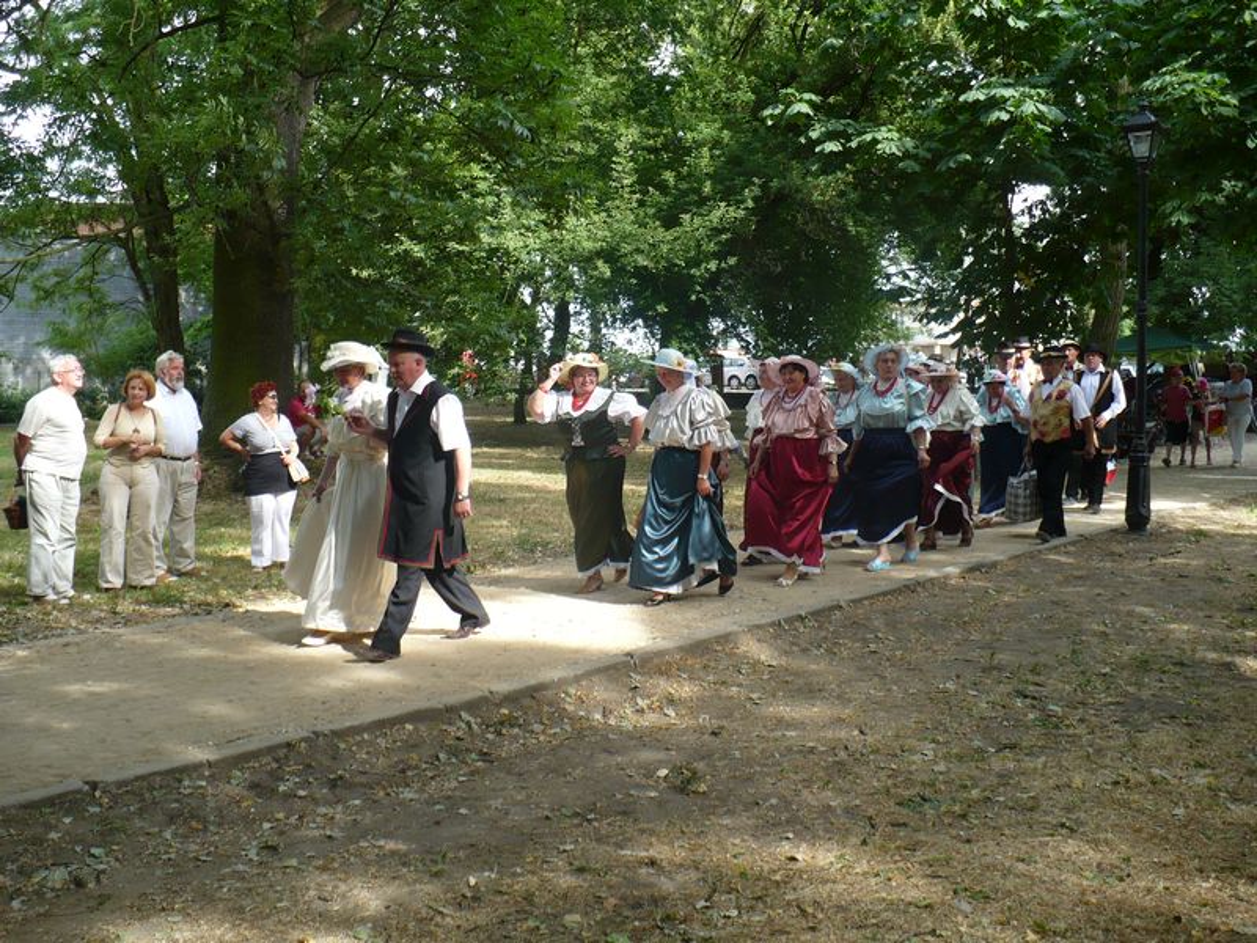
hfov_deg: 50.1
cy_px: 472
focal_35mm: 37
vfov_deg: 38.7
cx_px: 628
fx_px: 1344
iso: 100
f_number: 2.8
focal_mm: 6.1
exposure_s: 1/160
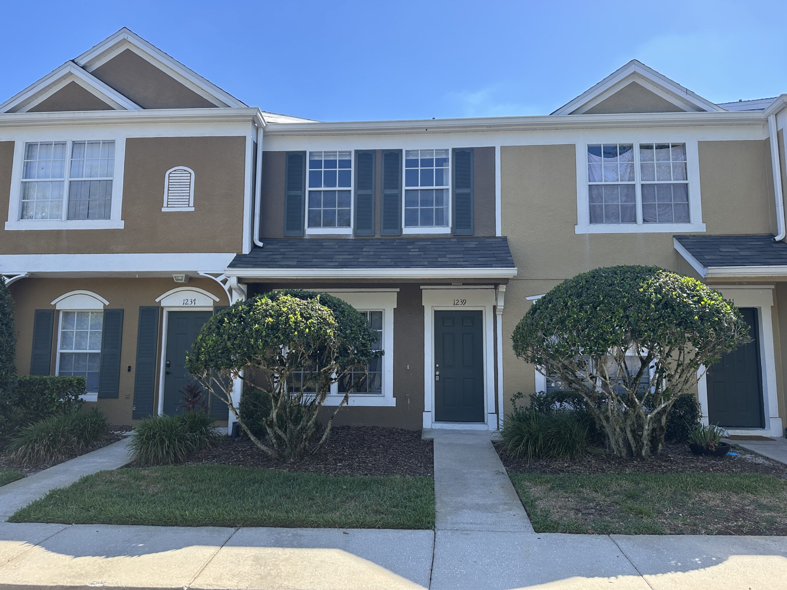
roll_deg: -0.9
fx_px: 546
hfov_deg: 71.6
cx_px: 394
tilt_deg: +6.2
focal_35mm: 24
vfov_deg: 56.8
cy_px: 295
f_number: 1.78
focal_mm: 6.86
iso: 80
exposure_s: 1/1062
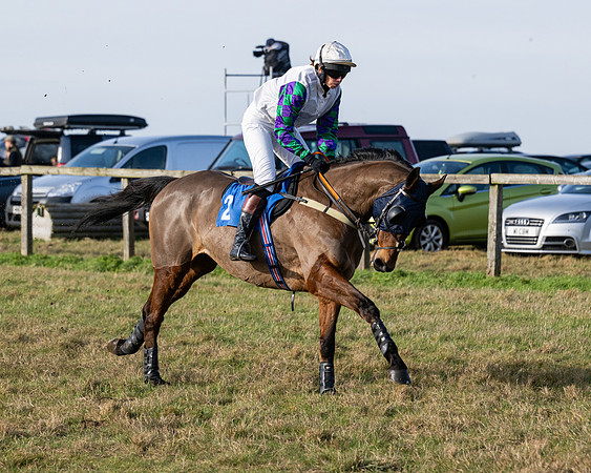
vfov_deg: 7.5
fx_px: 3580
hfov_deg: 9.4
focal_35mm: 205
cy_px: 245
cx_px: 215
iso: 400
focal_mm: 135
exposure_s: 1/2500
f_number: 5
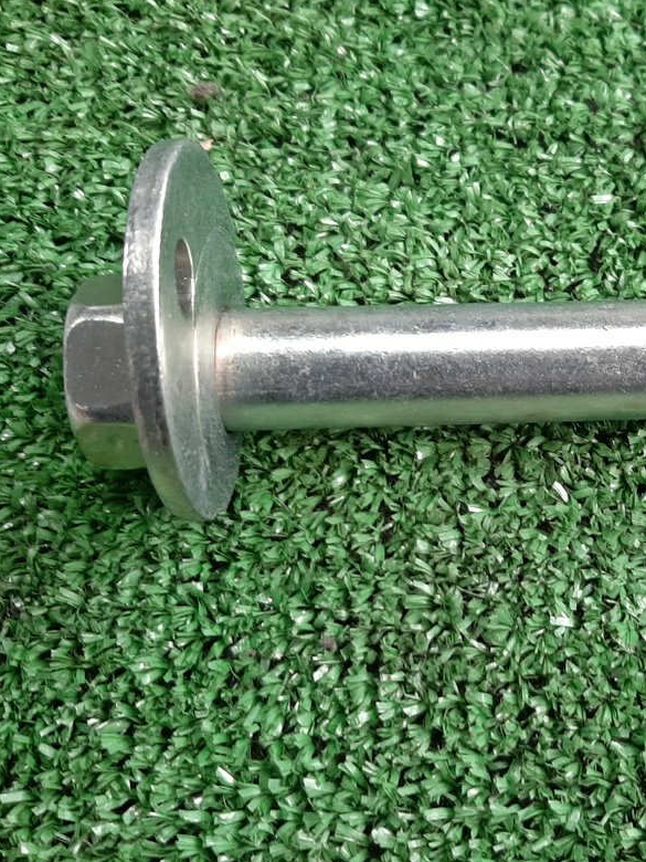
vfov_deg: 39.6
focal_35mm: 48
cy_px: 449
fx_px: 1194
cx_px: 527
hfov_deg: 29.5
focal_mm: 3.93
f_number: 1.7
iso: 78
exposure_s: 1/50
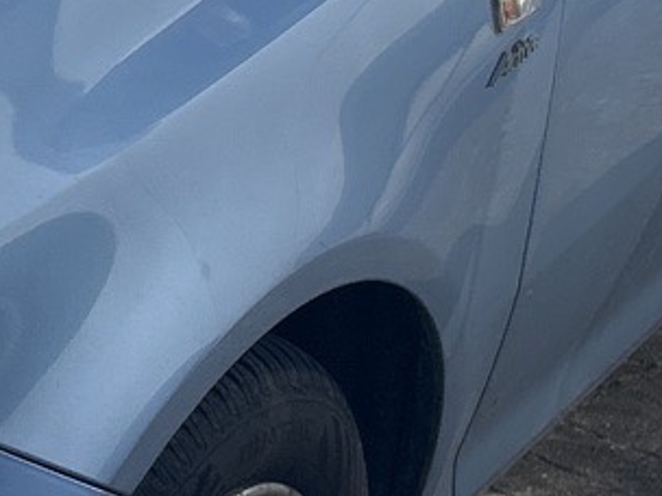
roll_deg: -3.5
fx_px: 3136
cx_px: -512
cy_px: 94
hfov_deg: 11.3
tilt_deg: -17.4
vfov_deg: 9.0
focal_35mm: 164
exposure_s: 1/5319
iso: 50
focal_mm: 5.7
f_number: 1.5
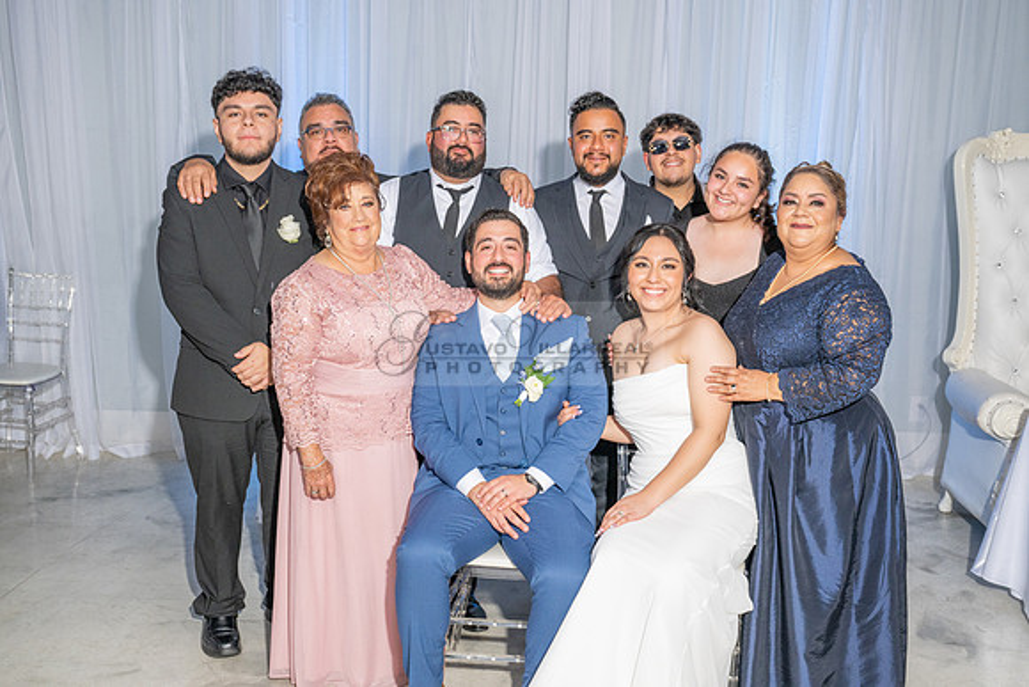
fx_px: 1115
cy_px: 344
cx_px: 514
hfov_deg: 49.5
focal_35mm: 39
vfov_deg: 34.2
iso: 800
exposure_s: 1/160
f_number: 5.6
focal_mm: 39
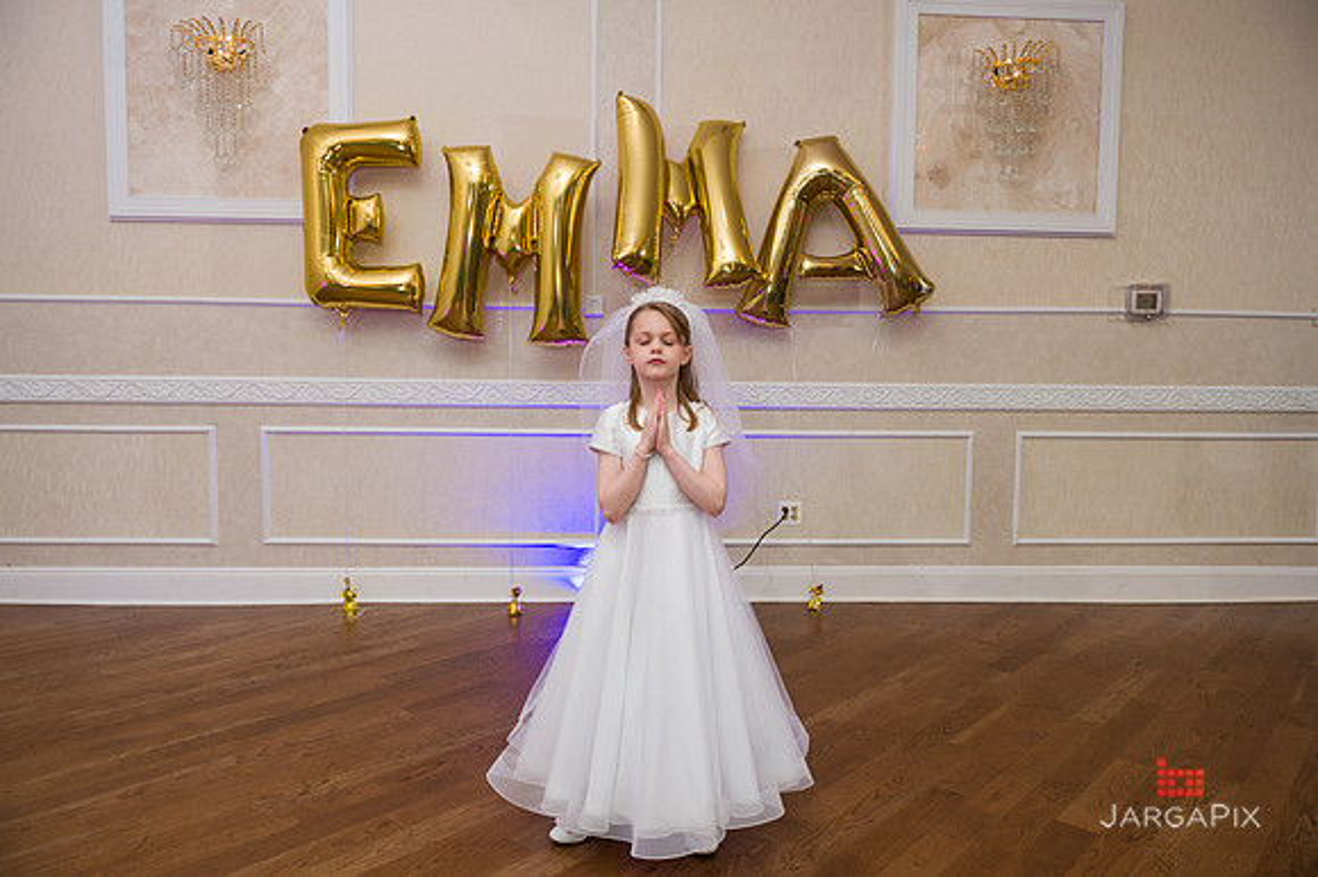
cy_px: 438
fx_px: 878
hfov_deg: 73.8
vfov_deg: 53.1
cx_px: 659
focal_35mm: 24
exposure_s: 1/200
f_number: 5
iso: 1250
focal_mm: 24
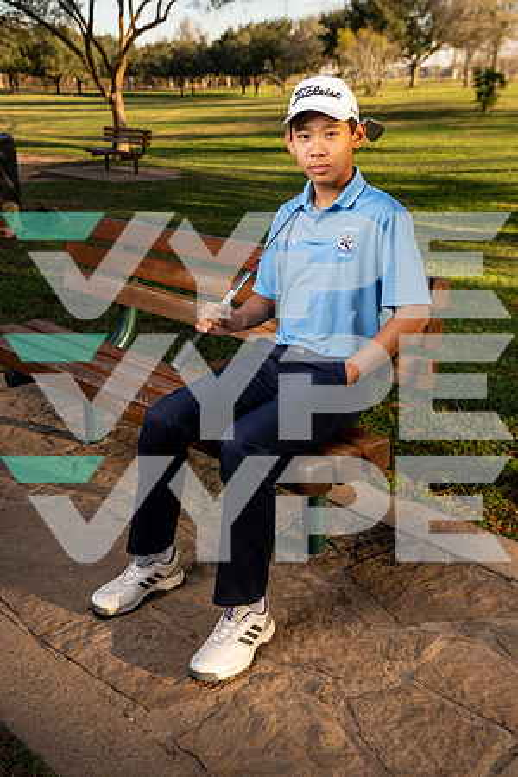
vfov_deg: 48.5
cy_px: 388
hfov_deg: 33.4
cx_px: 259
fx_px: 863
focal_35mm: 40
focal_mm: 40
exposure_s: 1/250
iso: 160
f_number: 5.6
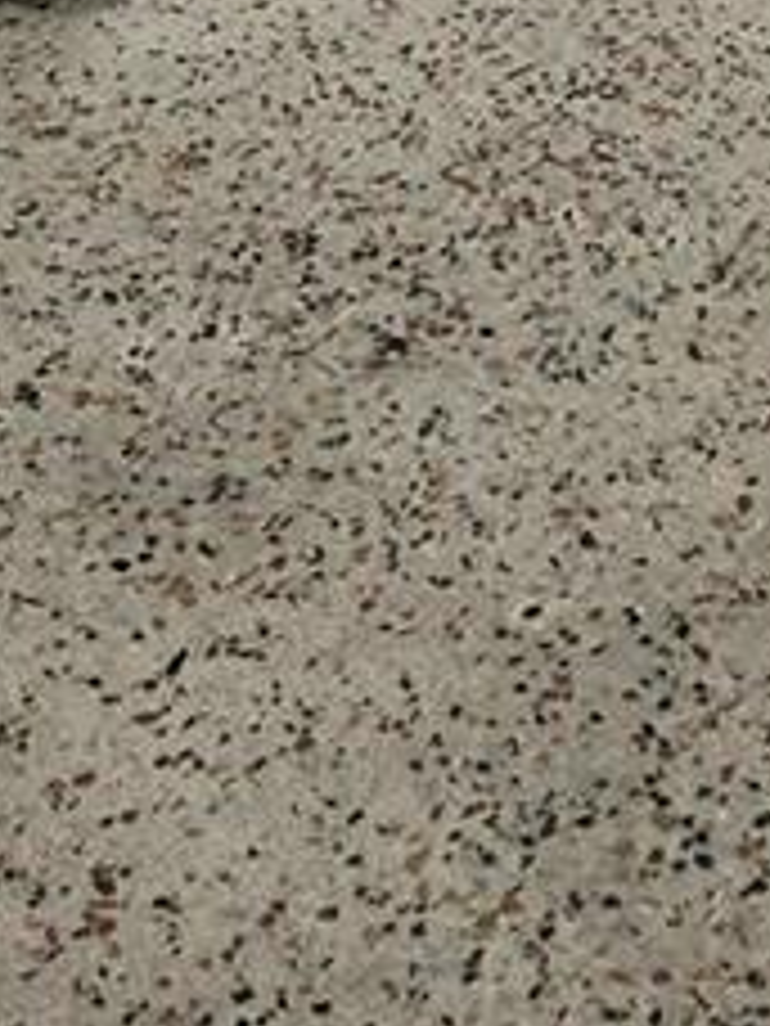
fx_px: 3589
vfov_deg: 13.0
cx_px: 919
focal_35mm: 121
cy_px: -1305
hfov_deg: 12.0
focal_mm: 5.4
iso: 100
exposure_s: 1/120
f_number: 1.8
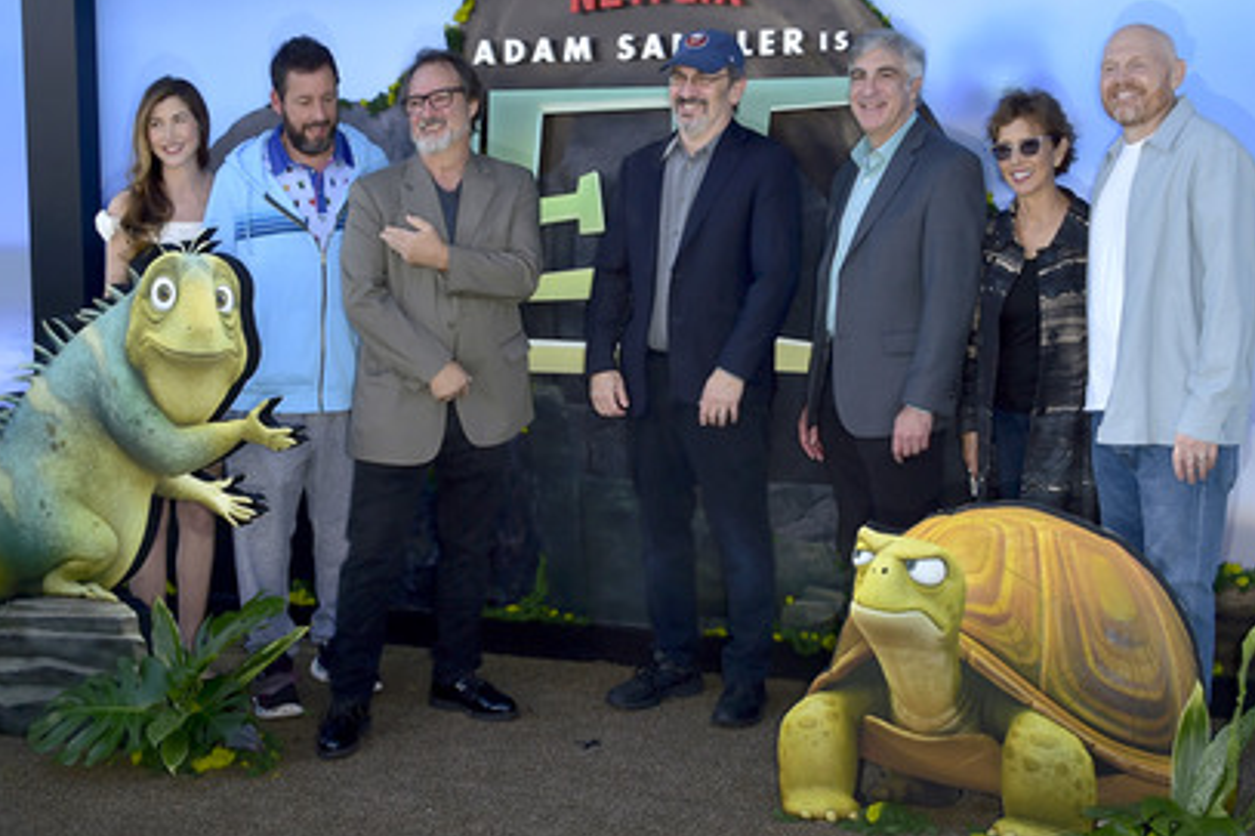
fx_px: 1463
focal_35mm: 42
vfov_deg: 31.9
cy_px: 413
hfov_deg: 46.4
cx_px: 638
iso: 125
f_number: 7.1
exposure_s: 1/250
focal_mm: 38
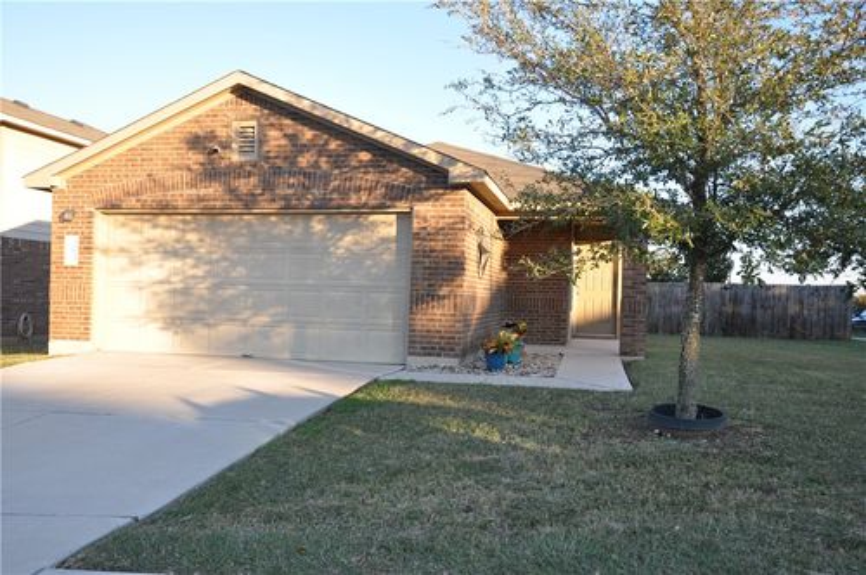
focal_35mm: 32
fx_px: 757
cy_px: 288
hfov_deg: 59.6
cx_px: 433
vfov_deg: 41.6
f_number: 6.3
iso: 200
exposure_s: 1/160
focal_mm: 21
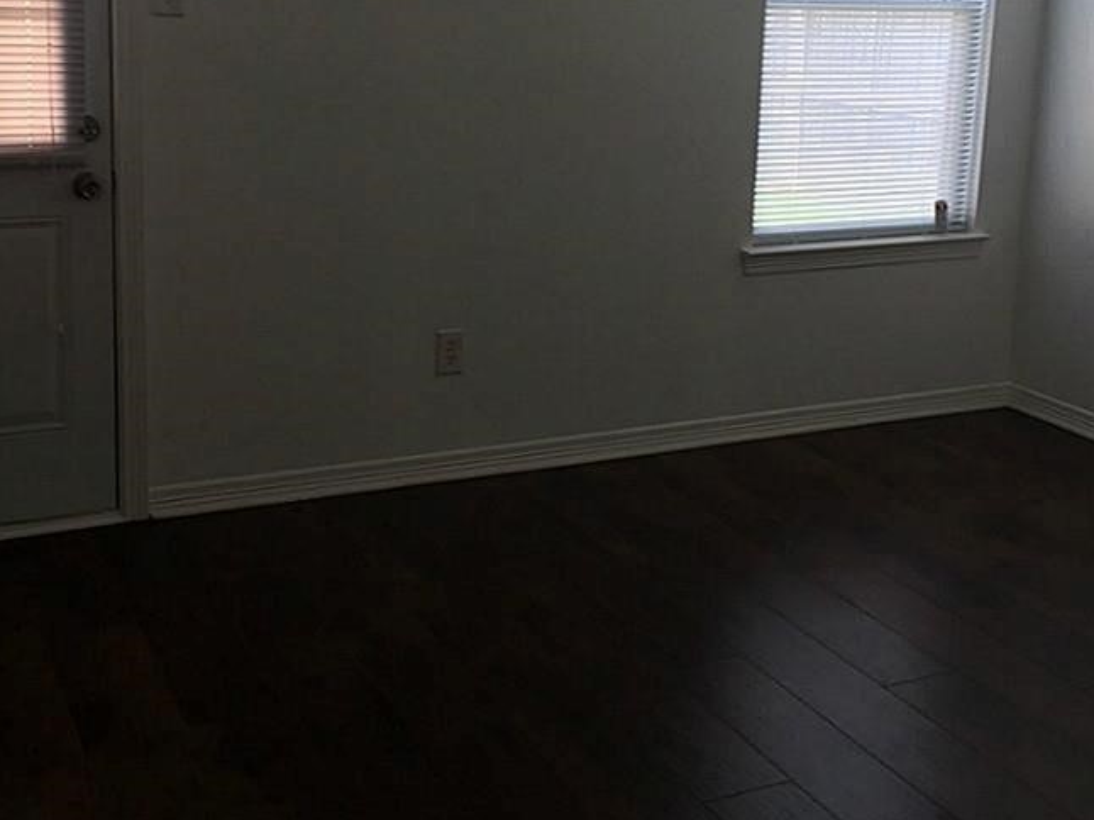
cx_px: 528
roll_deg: -2.1
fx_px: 1453
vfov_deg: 31.1
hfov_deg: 41.2
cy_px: 229
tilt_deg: -9.4
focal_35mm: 46
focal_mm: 4.15
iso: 32
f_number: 2.2
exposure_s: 1/40
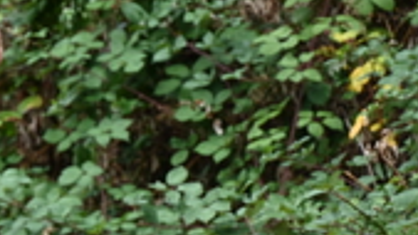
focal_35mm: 681
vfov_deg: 1.8
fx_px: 7547
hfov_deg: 3.2
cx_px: -173
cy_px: 127
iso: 400
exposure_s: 1/320
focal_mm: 200
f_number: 6.3
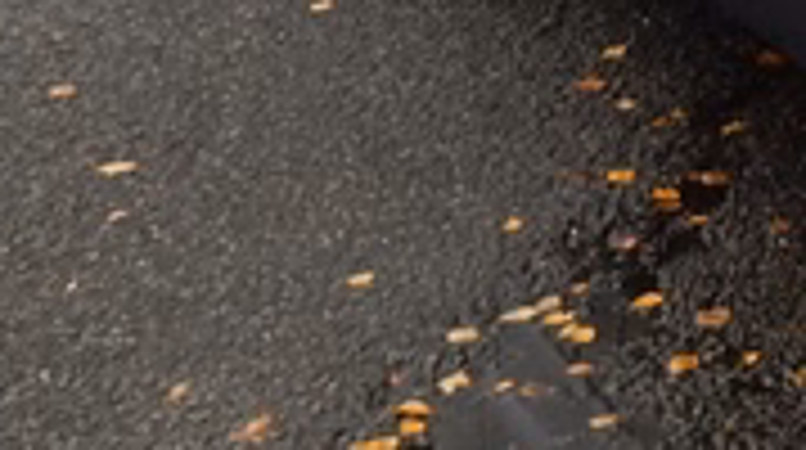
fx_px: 2603
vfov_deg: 9.5
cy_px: -279
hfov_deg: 14.5
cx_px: 1635
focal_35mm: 122
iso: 125
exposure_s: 1/200
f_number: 3.7
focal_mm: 4.5
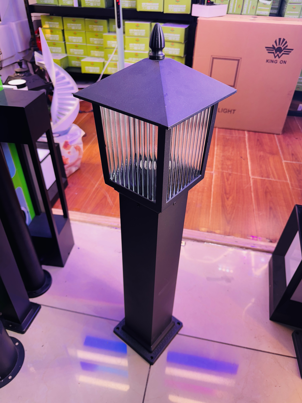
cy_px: 202
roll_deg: -2.4
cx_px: 151
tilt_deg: -38.6
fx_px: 279
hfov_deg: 56.8
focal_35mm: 24
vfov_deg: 71.6
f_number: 1.78
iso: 64
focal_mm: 6.76
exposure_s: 1/100
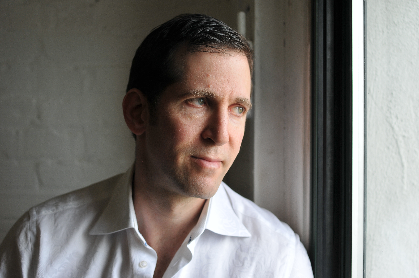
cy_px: 139
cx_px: 210
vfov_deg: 25.7
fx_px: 610
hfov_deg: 37.9
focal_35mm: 52
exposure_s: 1/200
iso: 250
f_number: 3.2
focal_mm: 35
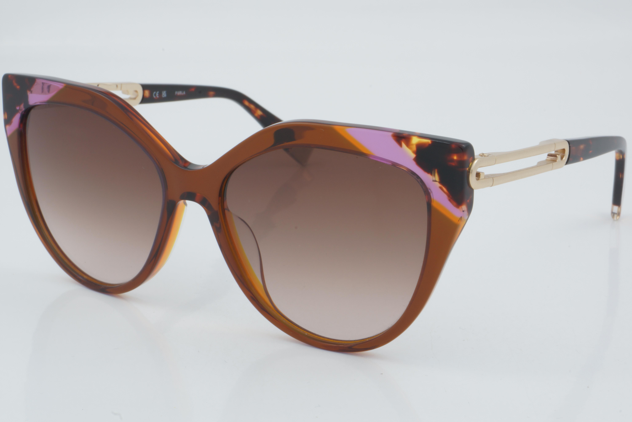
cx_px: 316
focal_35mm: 75
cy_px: 211
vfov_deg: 18.2
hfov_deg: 27.0
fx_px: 1317
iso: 100
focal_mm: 50
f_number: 32
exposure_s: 1/3
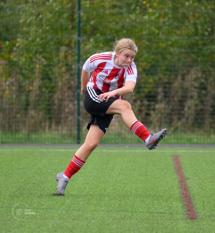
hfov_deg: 2.7
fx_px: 4643
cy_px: 115
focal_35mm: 633
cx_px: 106
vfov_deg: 2.9
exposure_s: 1/1250
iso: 1400
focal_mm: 350
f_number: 5.3
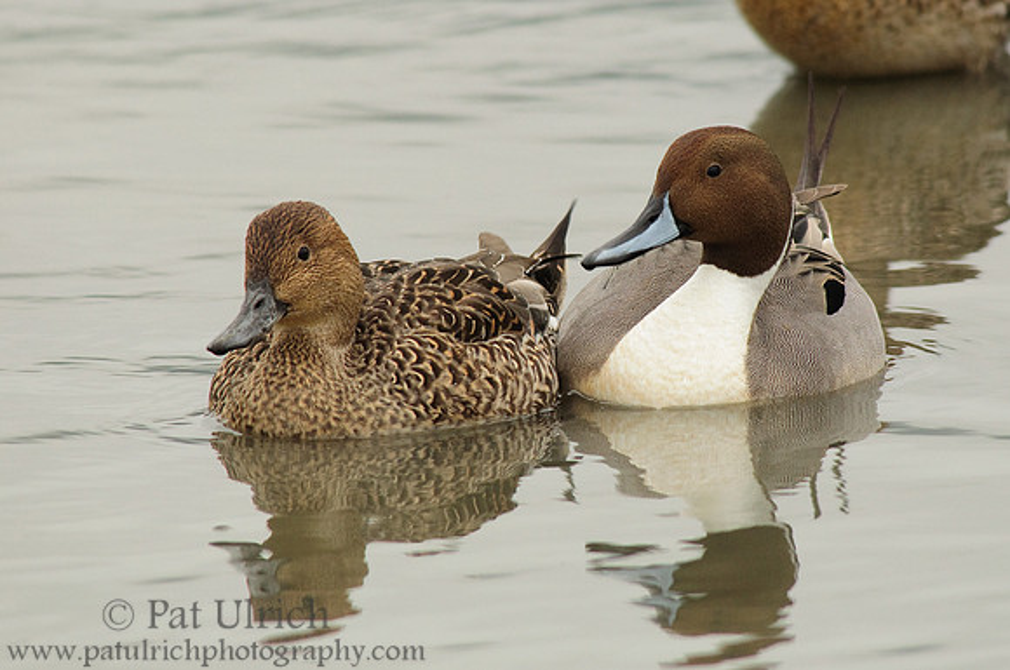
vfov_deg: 2.3
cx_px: 505
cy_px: 335
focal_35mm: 600
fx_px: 16810
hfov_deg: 3.4
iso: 640
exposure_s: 1/250
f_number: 8
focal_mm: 400
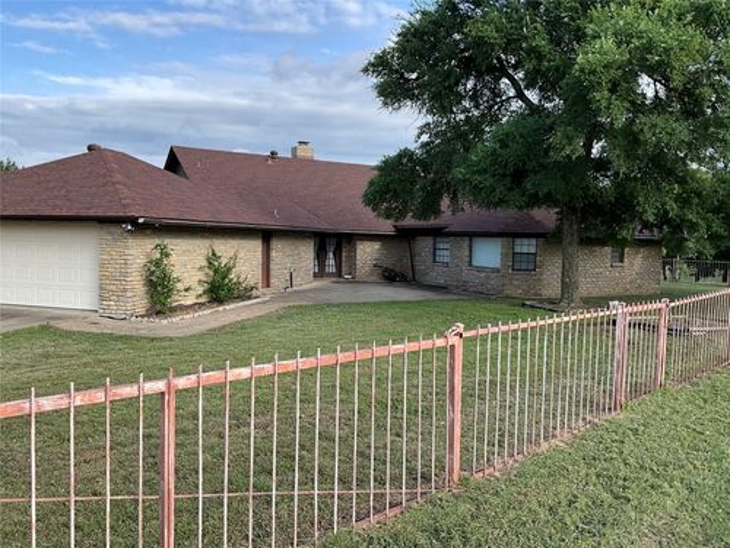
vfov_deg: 48.2
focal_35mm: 29
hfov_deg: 61.7
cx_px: 365
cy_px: 274
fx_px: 612
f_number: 1.8
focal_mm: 3
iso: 25
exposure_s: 1/683
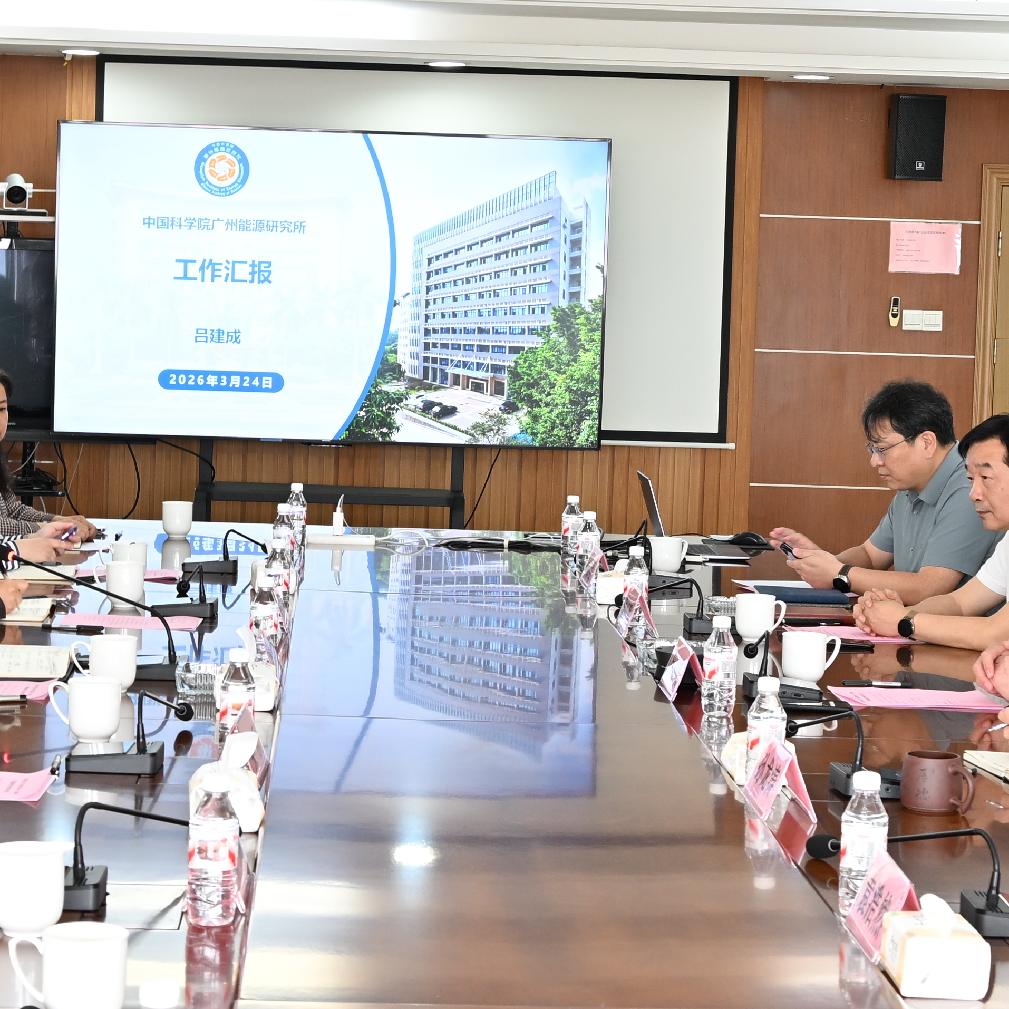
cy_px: 407
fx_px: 2935
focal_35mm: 89
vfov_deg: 19.5
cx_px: 475
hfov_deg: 19.5
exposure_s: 1/10
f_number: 5.6
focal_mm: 24
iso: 200
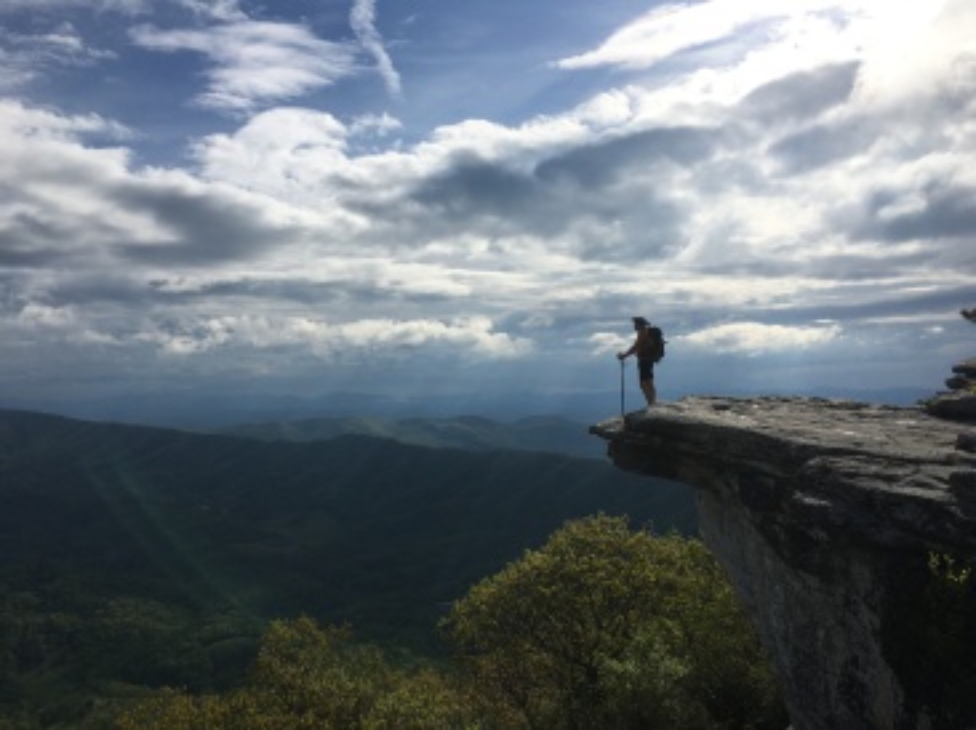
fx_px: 817
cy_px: 365
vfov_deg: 48.2
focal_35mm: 29
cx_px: 488
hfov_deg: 61.7
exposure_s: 1/5917
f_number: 2.2
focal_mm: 4.15
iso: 25
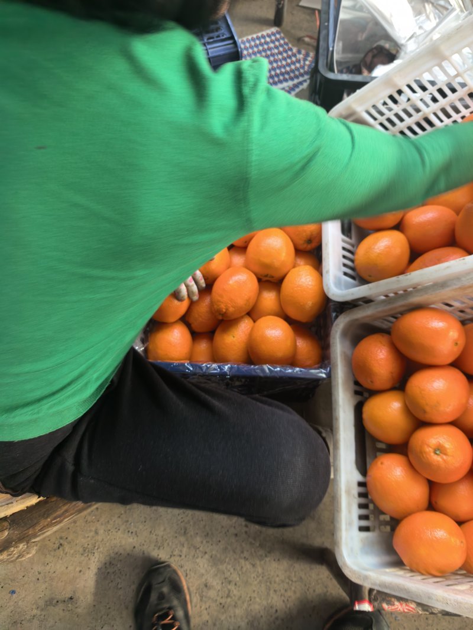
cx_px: 236
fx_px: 437
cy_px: 315
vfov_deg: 71.6
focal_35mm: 24
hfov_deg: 56.8
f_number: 2
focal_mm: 6.98
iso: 100
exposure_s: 1/50
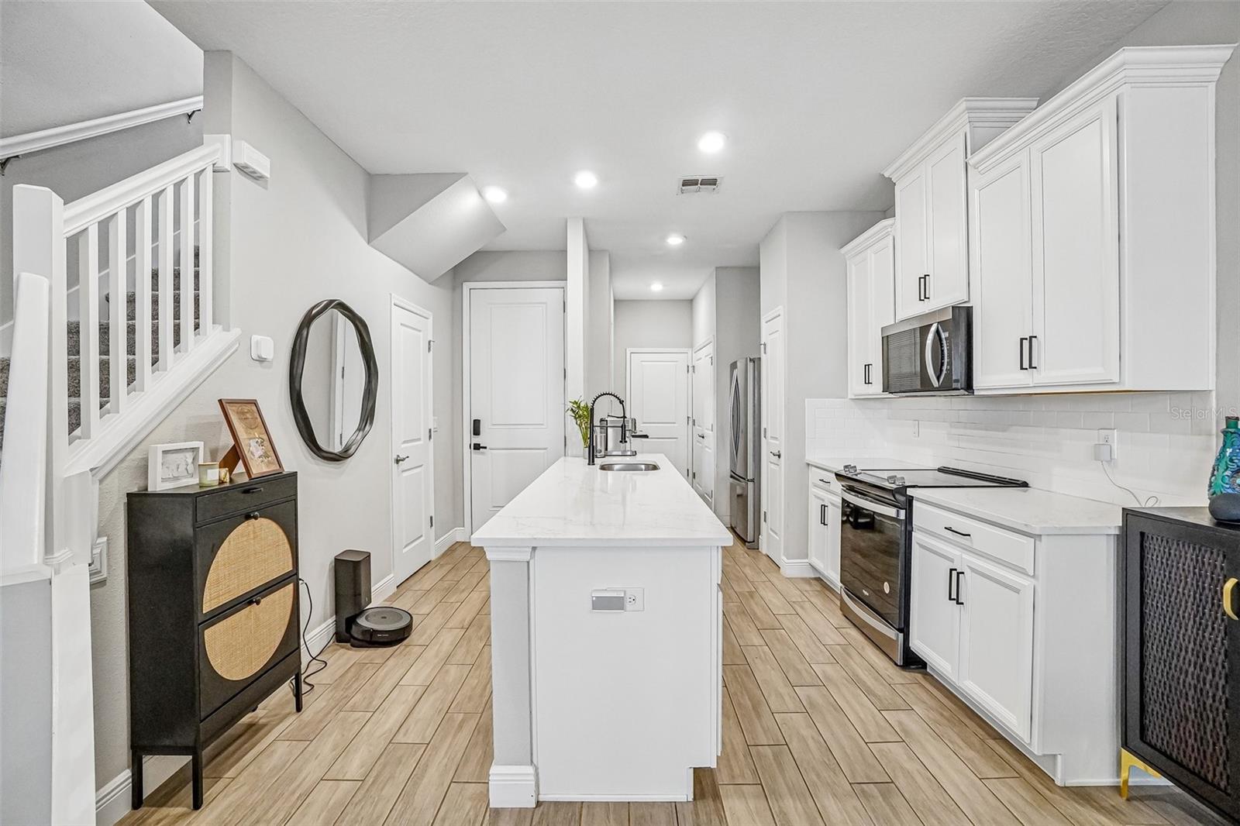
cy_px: 413
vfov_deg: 77.3
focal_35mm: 15
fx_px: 517
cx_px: 620
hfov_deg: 100.4
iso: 800
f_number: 8
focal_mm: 10
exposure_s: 1/30
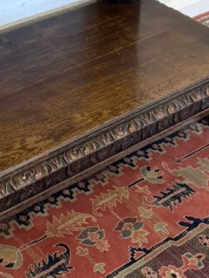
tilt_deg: -19.0
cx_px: 4
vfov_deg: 19.9
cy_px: -110
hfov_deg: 16.5
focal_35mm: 88
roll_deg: -4.6
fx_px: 709
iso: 160
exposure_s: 1/50
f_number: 1.78
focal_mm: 6.76
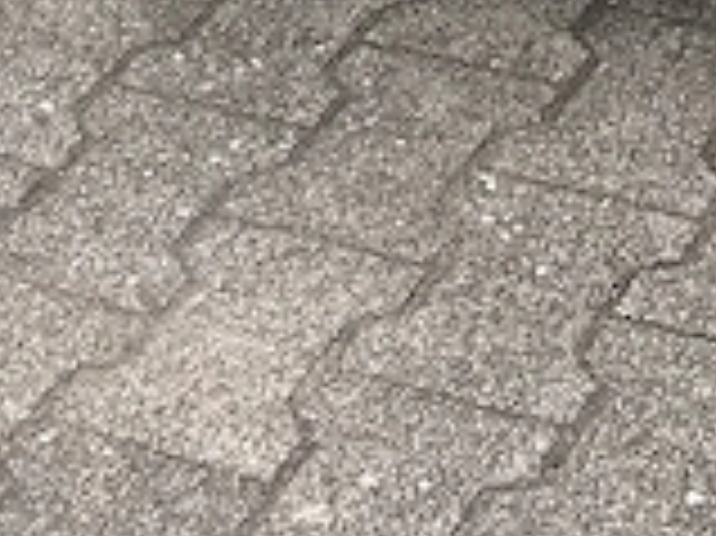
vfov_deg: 8.0
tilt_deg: -16.5
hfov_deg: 12.0
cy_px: -986
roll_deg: +1.9
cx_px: 594
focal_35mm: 164
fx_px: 3390
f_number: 1.5
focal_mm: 5.7
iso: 64
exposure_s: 1/121
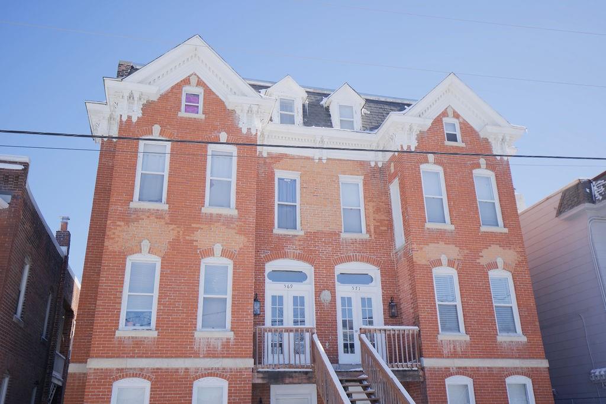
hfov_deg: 58.7
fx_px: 539
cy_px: 202
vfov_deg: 41.1
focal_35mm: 32
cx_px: 303
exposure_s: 1/500
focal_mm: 32
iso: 100
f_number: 7.1
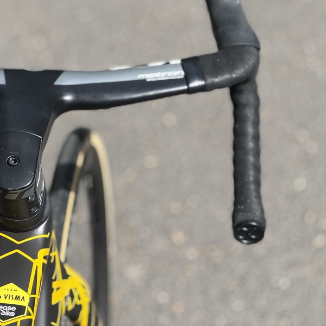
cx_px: 60
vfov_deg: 15.0
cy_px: 120
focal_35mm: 116
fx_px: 1236
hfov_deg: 14.9
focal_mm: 9
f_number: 2.8
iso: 25
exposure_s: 1/401
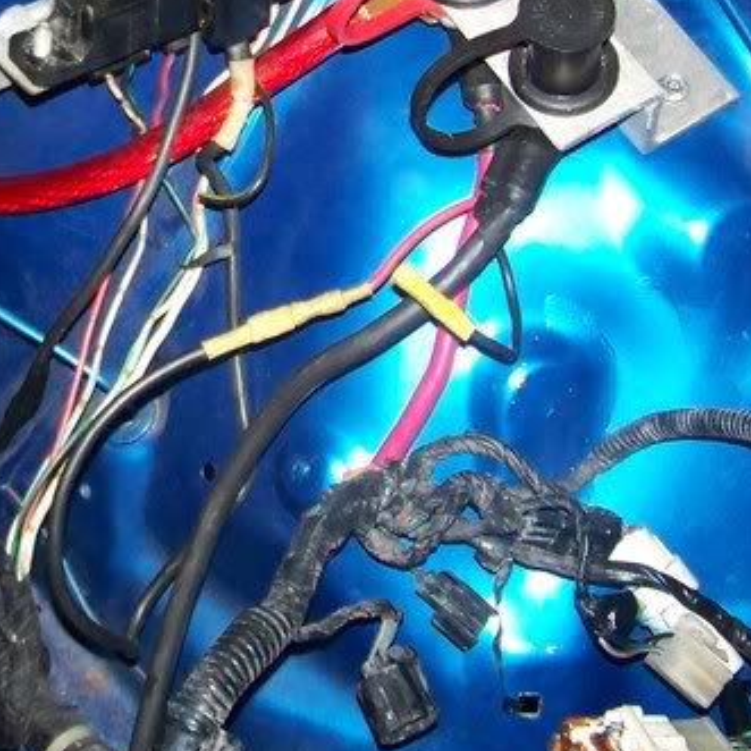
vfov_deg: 16.6
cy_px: 163
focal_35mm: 104
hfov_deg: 16.6
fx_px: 2553
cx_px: 109
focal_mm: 6.3
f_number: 2.8
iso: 200
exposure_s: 1/30
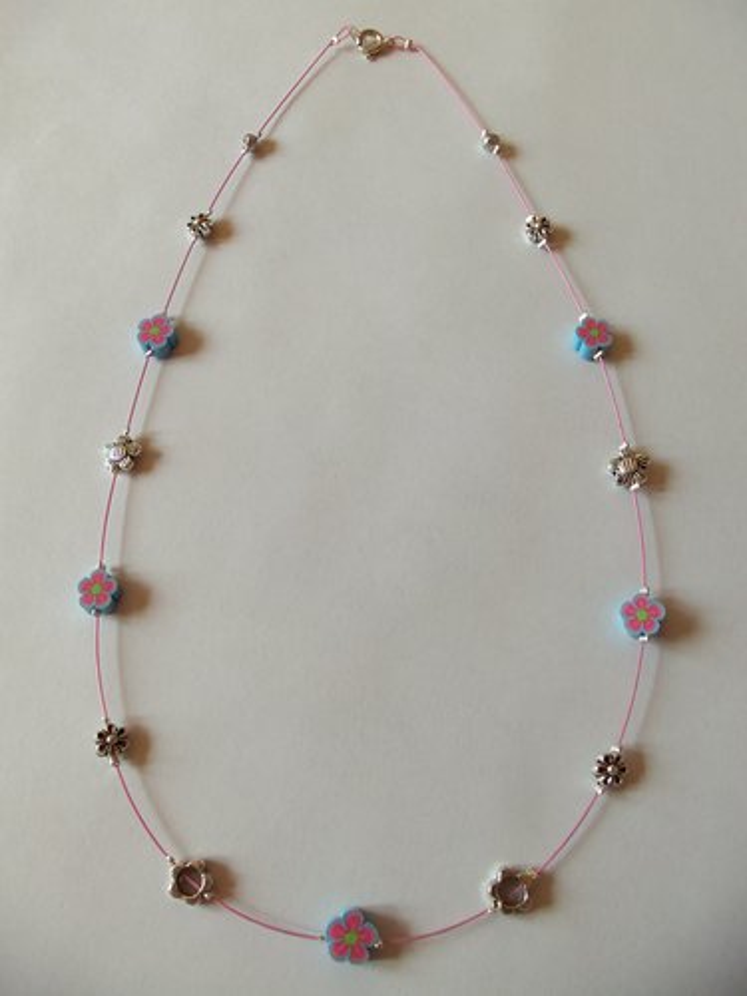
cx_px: 374
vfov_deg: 61.7
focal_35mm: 29
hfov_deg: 48.2
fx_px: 834
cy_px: 498
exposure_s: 1/100
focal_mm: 5.2
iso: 80
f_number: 3.4
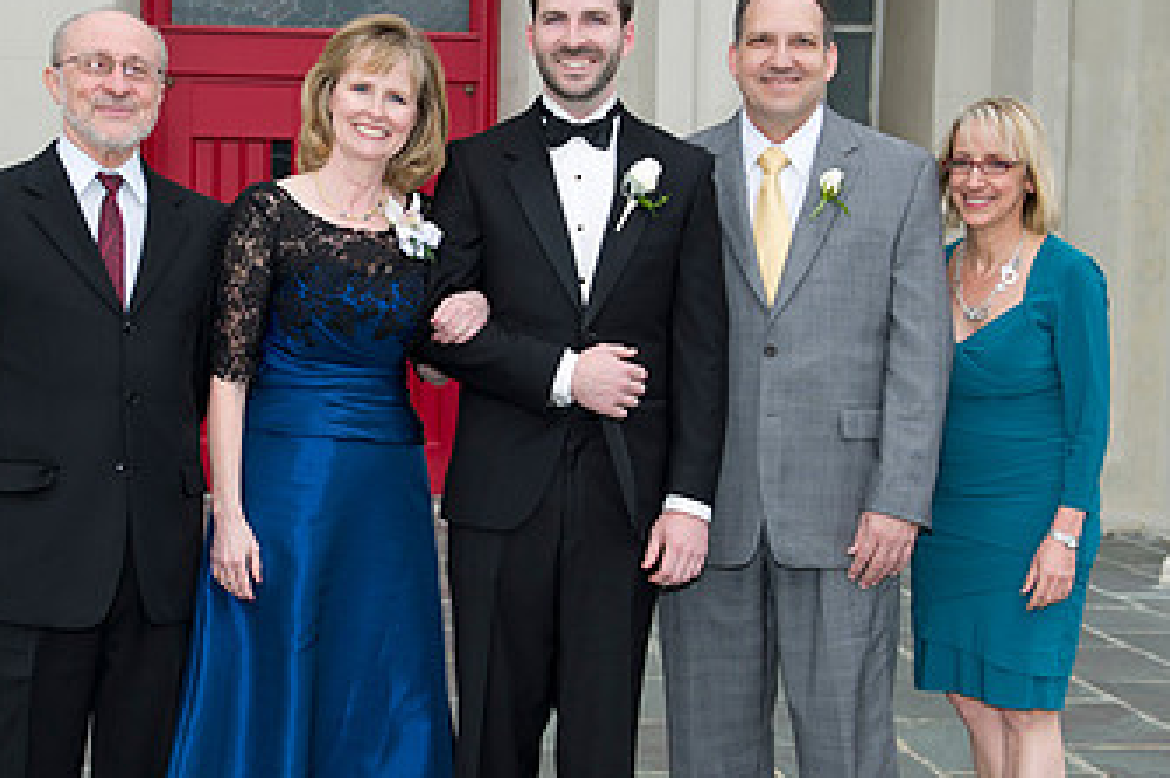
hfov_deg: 30.4
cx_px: 438
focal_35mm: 66
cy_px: 431
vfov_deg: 20.6
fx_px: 2143
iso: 200
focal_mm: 38
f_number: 4
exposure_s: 1/125
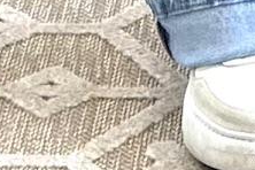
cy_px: -556
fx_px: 1020
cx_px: 408
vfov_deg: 6.8
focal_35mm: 144
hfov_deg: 13.3
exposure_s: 1/104
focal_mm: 6.86
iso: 250
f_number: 1.78
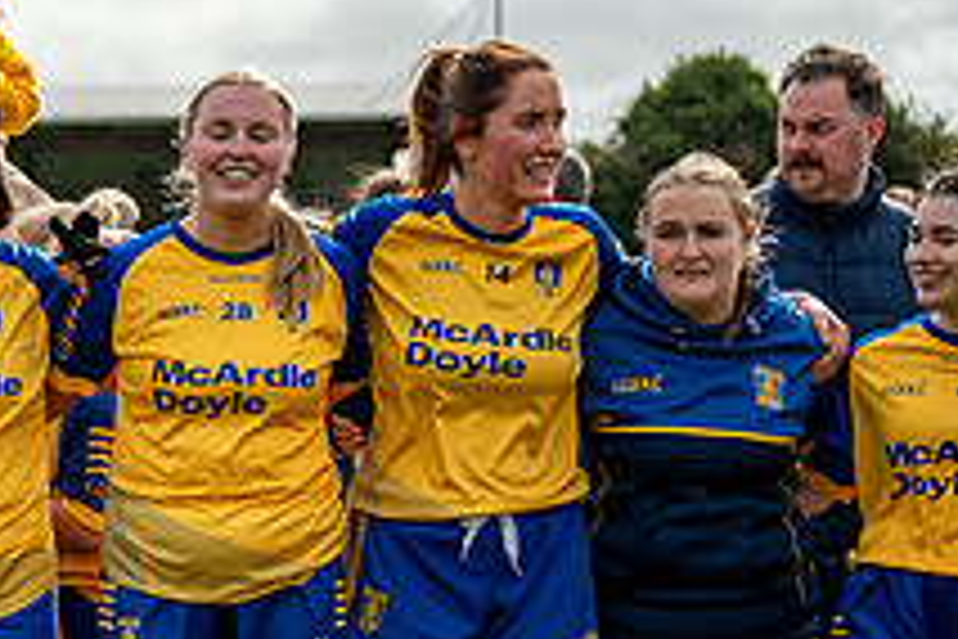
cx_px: -328
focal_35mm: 136
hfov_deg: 14.4
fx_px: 3619
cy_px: 547
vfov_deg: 10.0
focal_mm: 50
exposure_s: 1/1600
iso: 100
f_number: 2.8
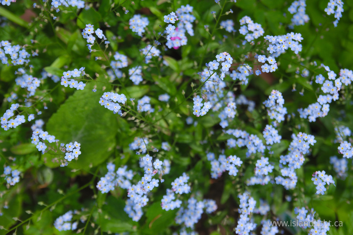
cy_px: 118
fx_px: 735
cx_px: 176
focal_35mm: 75
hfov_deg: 27.0
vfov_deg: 18.2
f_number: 4
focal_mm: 50
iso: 100
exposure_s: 1/640
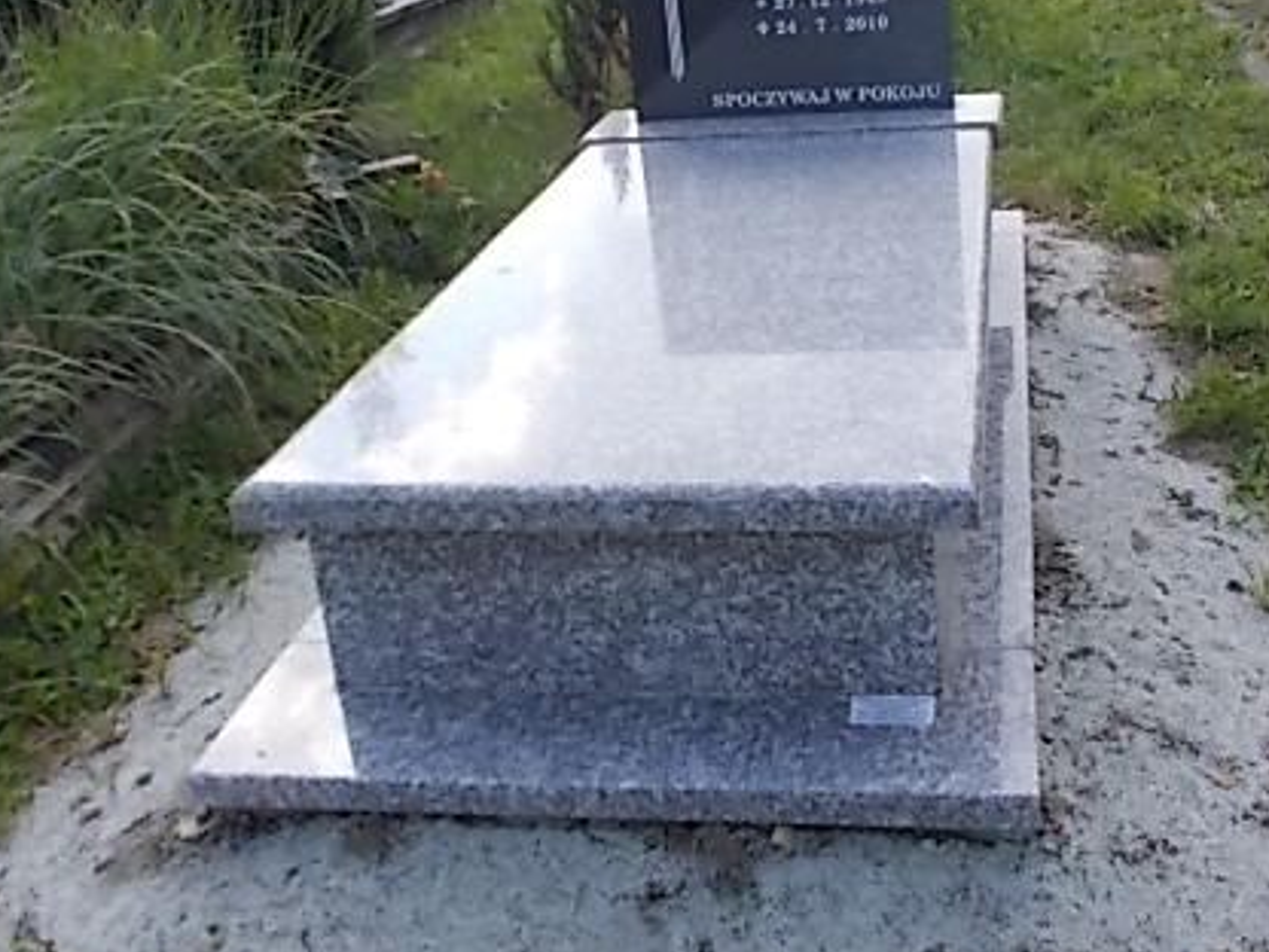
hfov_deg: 46.4
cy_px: 253
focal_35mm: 40
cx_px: 790
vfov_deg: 35.3
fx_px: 1466
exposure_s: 1/200
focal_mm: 4.6
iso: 80
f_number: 3.2
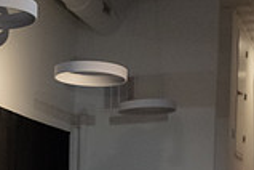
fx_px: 811
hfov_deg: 17.6
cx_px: 35
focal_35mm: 115
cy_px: 284
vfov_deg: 11.3
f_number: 3.5
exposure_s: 1/400
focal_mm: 30
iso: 6400
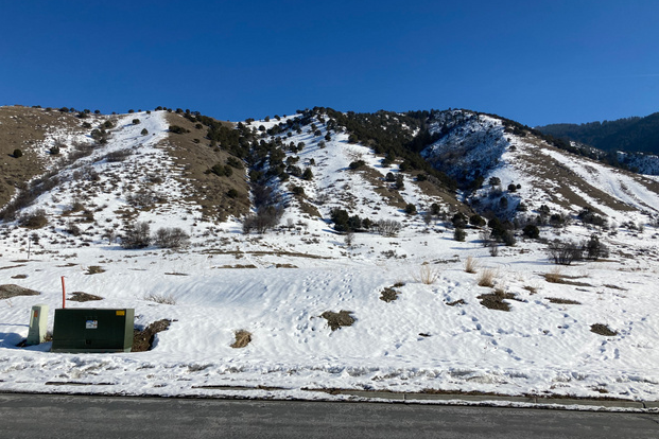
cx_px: 328
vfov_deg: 43.6
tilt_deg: +8.3
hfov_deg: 61.9
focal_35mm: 30
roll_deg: +0.0
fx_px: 549
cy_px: 207
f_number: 1.8
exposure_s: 1/5348
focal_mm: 3.99
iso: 25
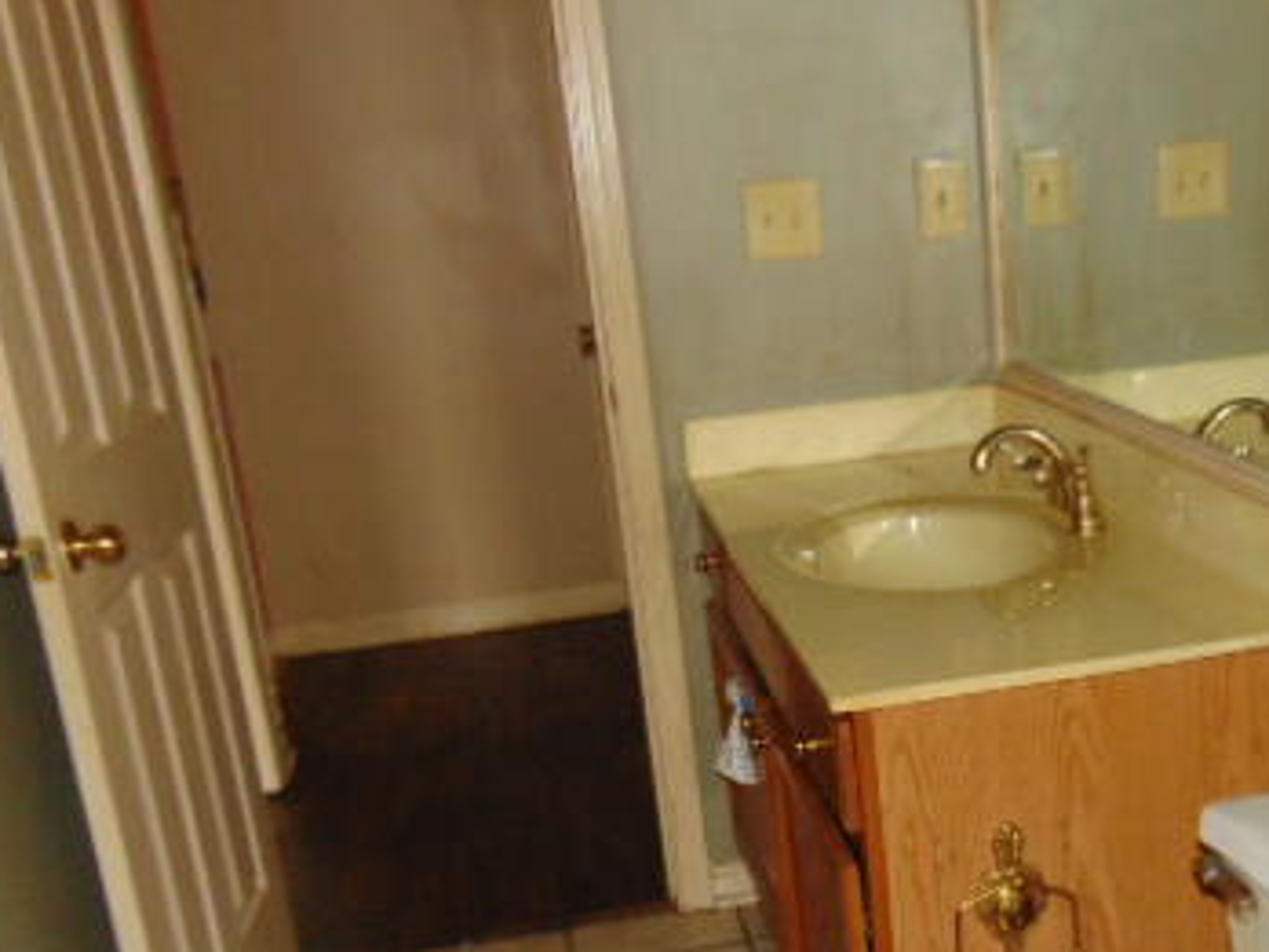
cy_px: 726
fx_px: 1686
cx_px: 824
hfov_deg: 40.8
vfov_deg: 30.9
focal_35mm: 46
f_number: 3
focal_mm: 4.5
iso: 200
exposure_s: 1/30
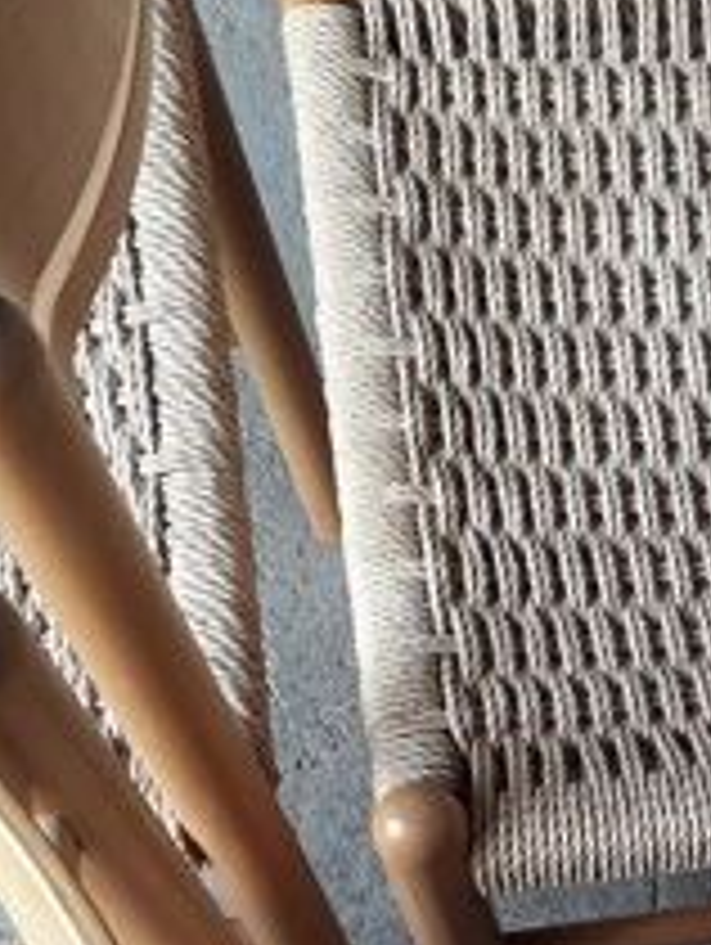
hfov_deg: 17.9
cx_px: 932
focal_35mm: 77
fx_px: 2104
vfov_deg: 23.5
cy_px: 1080
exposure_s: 1/100
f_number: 1.9
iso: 50
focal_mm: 3.6
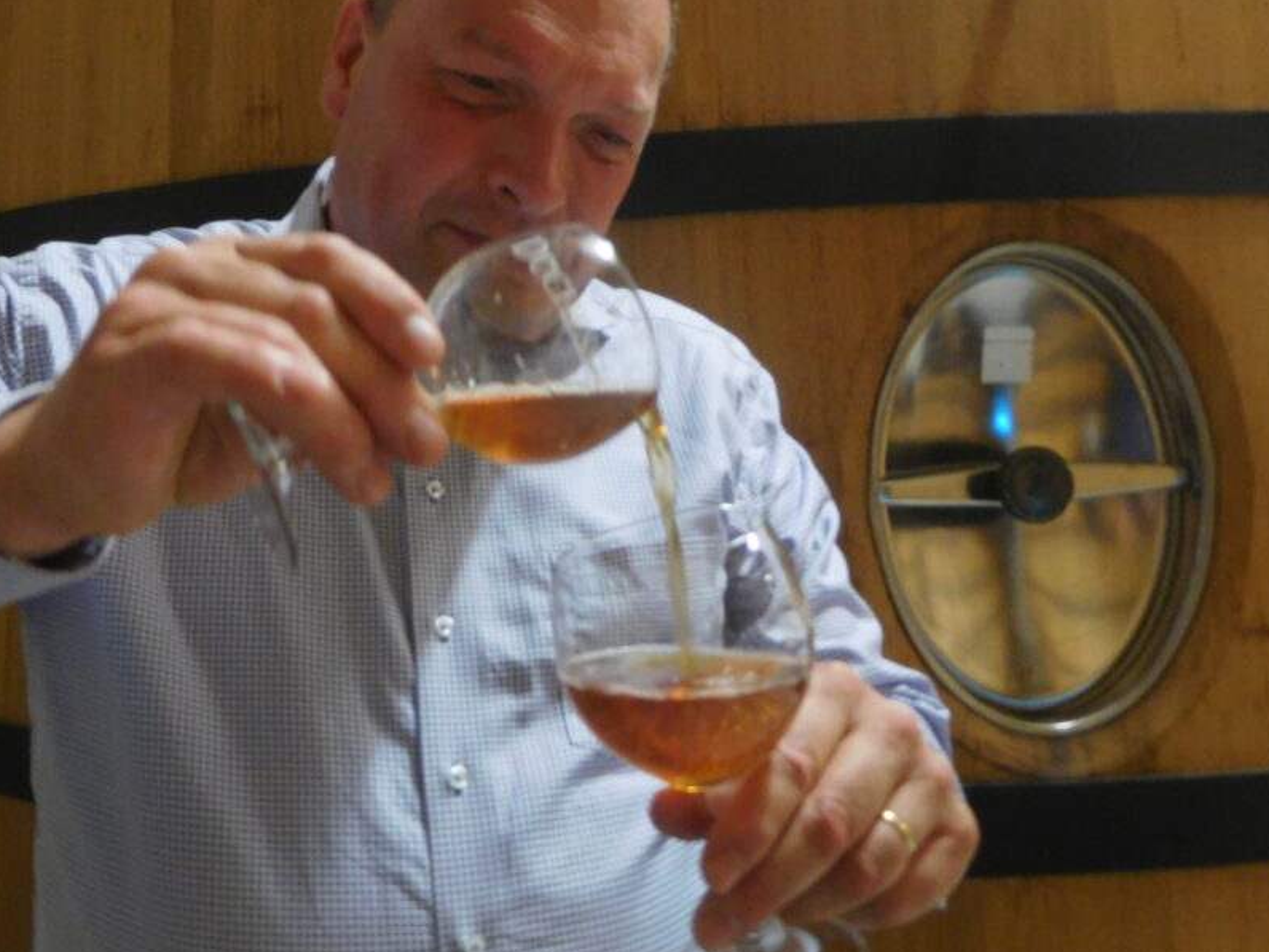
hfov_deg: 51.1
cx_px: 528
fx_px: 1320
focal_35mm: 36
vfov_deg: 39.5
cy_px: 375
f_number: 3.5
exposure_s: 1/8
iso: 400
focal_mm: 5
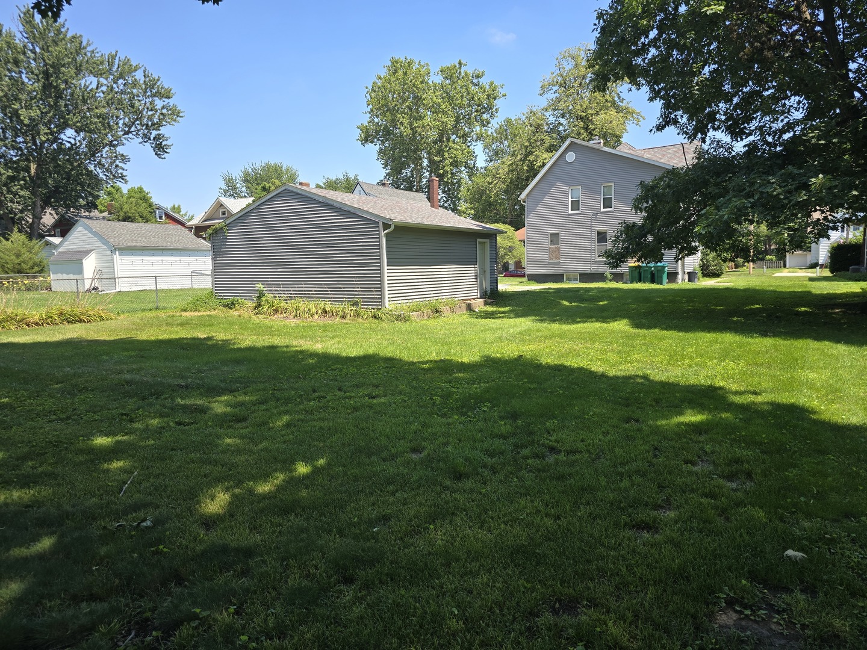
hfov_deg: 73.9
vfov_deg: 58.9
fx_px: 576
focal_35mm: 23
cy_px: 325
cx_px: 434
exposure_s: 1/275
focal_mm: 6.3
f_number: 1.7
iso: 12
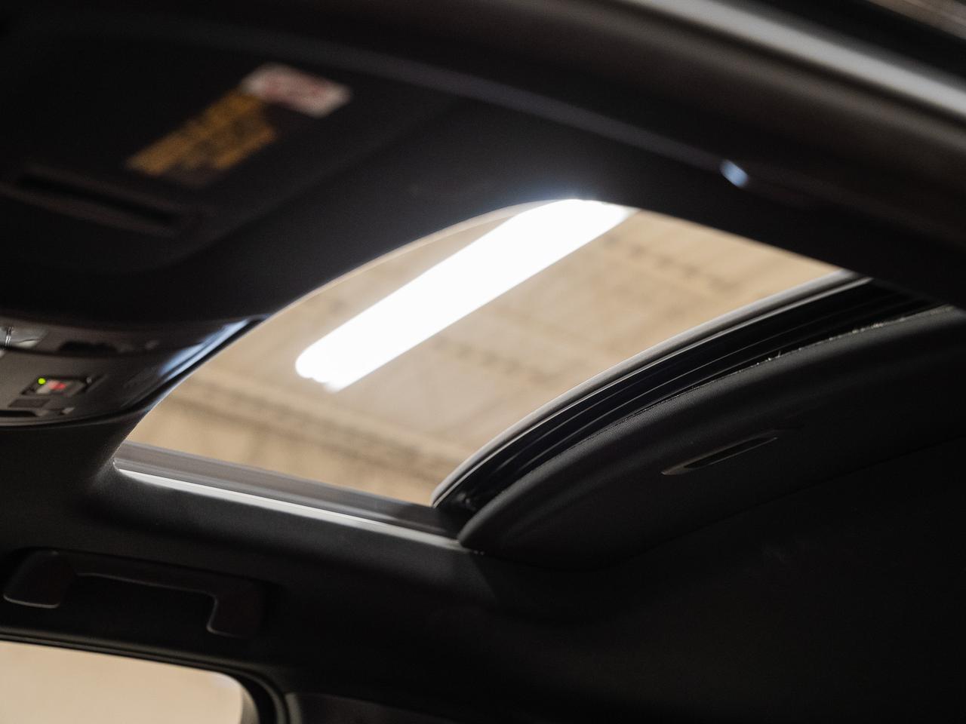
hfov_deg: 28.6
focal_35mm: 68
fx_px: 1888
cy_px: 377
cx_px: 627
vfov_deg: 21.7
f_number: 3.5
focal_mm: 52.5
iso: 1000
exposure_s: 1/40
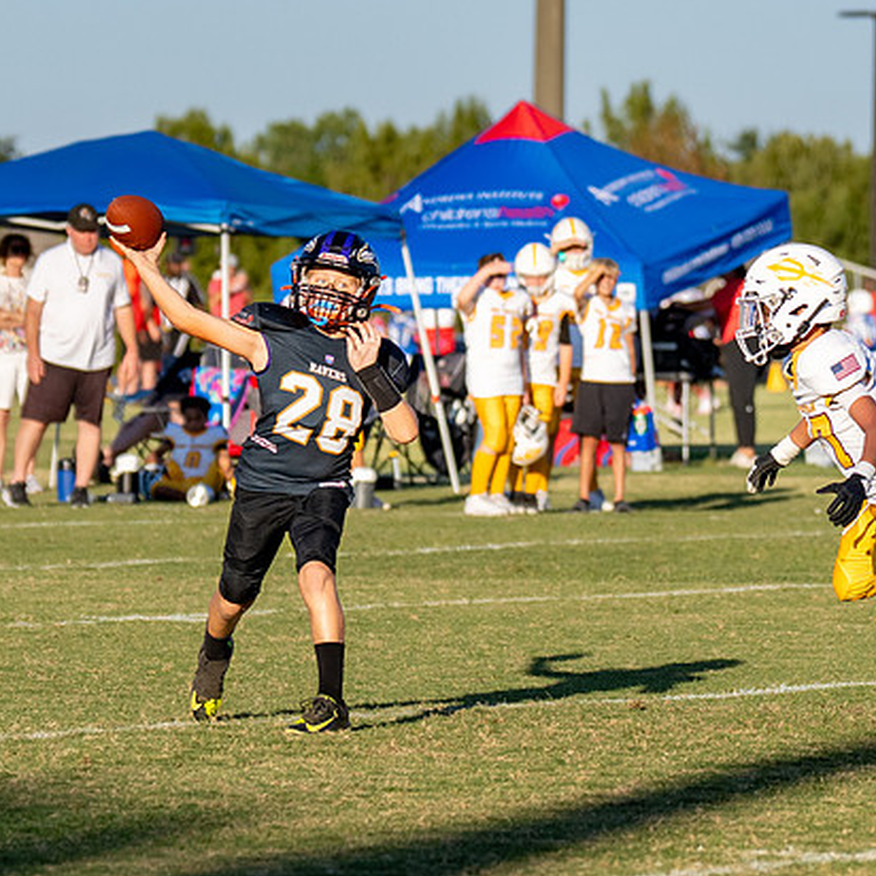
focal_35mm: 372
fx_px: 10651
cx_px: 235
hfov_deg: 4.7
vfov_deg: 4.7
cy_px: 427
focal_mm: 107
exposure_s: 1/2500
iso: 160
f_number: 2.8
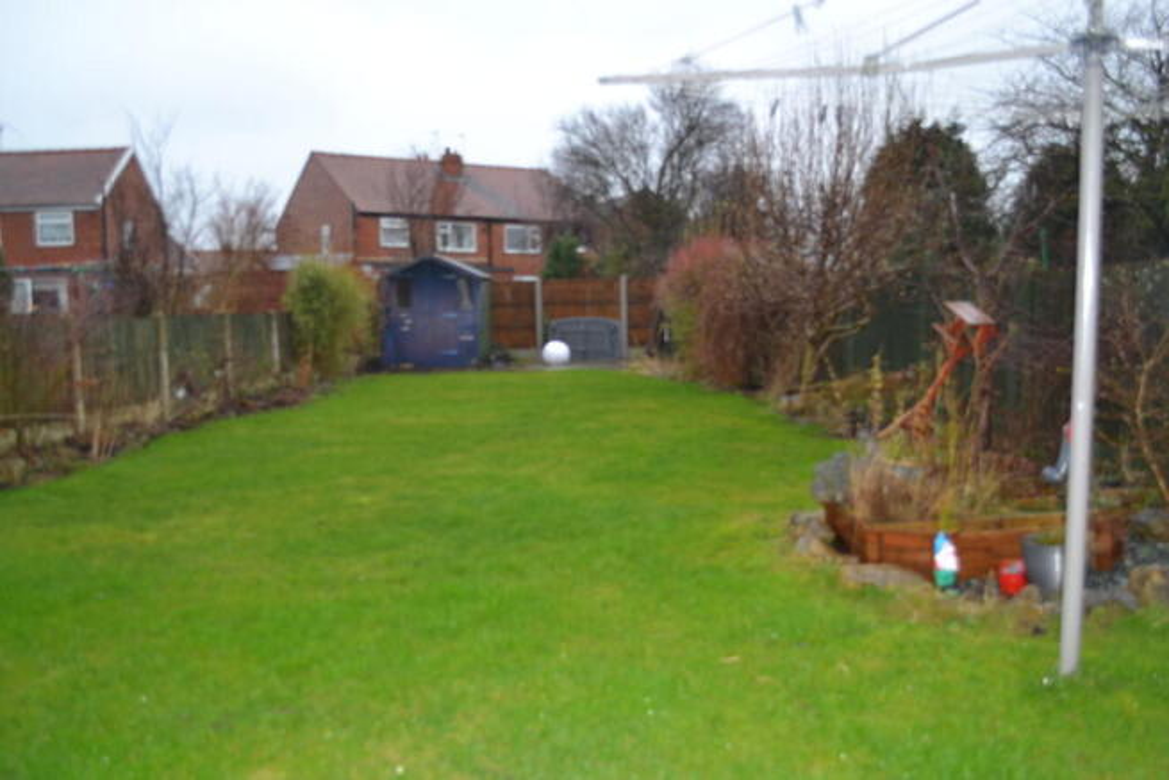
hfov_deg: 57.2
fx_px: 1072
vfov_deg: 40.0
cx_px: 584
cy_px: 390
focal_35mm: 33
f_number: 4
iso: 400
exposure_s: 1/60
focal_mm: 22
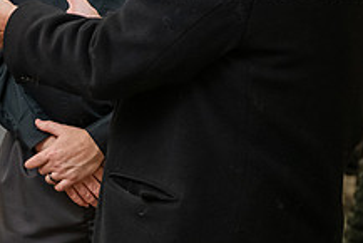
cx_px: -37
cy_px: 21
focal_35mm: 155
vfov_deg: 8.8
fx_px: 1564
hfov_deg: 13.0
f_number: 3.2
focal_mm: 58
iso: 2000
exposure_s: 1/160
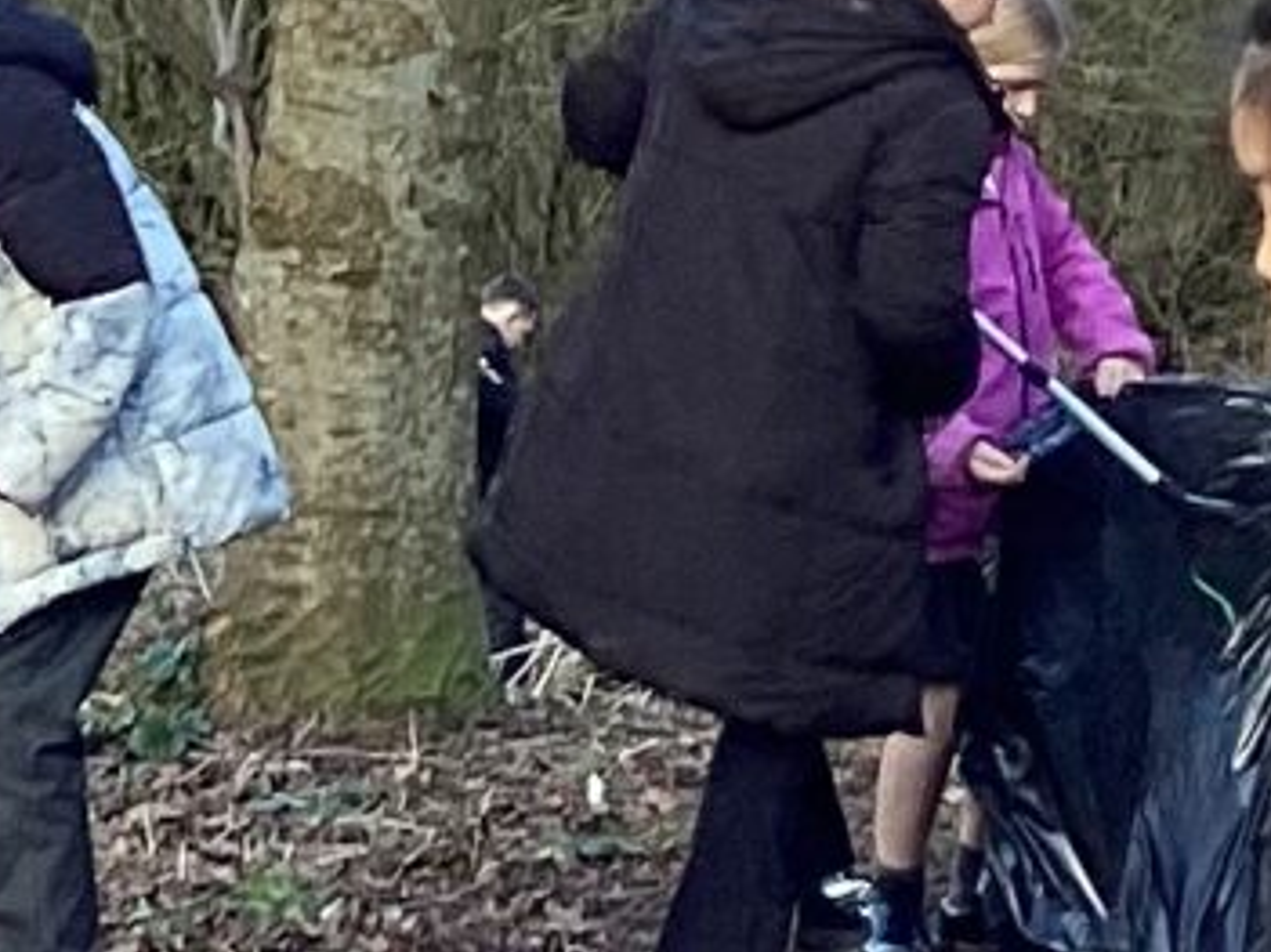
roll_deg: -0.3
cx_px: 424
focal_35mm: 226
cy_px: 434
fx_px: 8295
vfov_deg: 6.6
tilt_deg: -7.7
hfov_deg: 8.8
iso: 32
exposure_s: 1/100
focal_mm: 3.3
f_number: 2.4
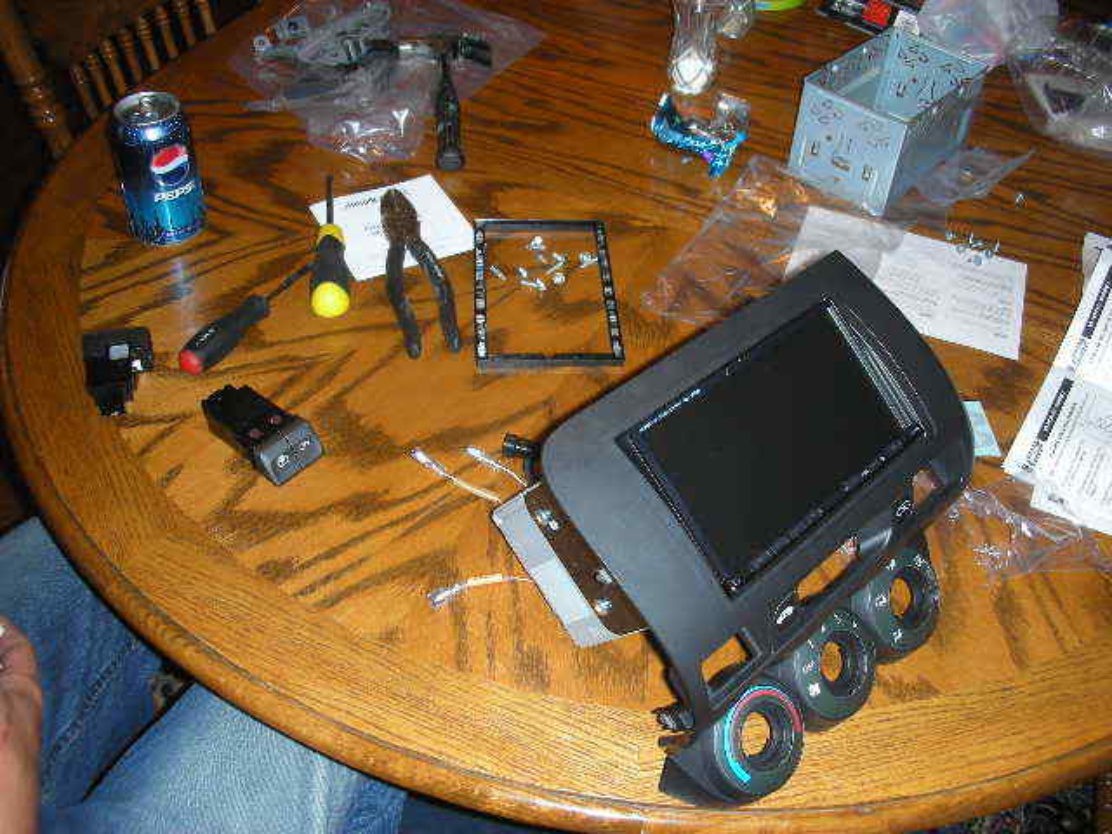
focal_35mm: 35
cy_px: 417
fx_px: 1124
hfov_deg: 52.6
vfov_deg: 40.7
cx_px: 556
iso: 70
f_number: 3
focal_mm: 5.8
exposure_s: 1/60.1
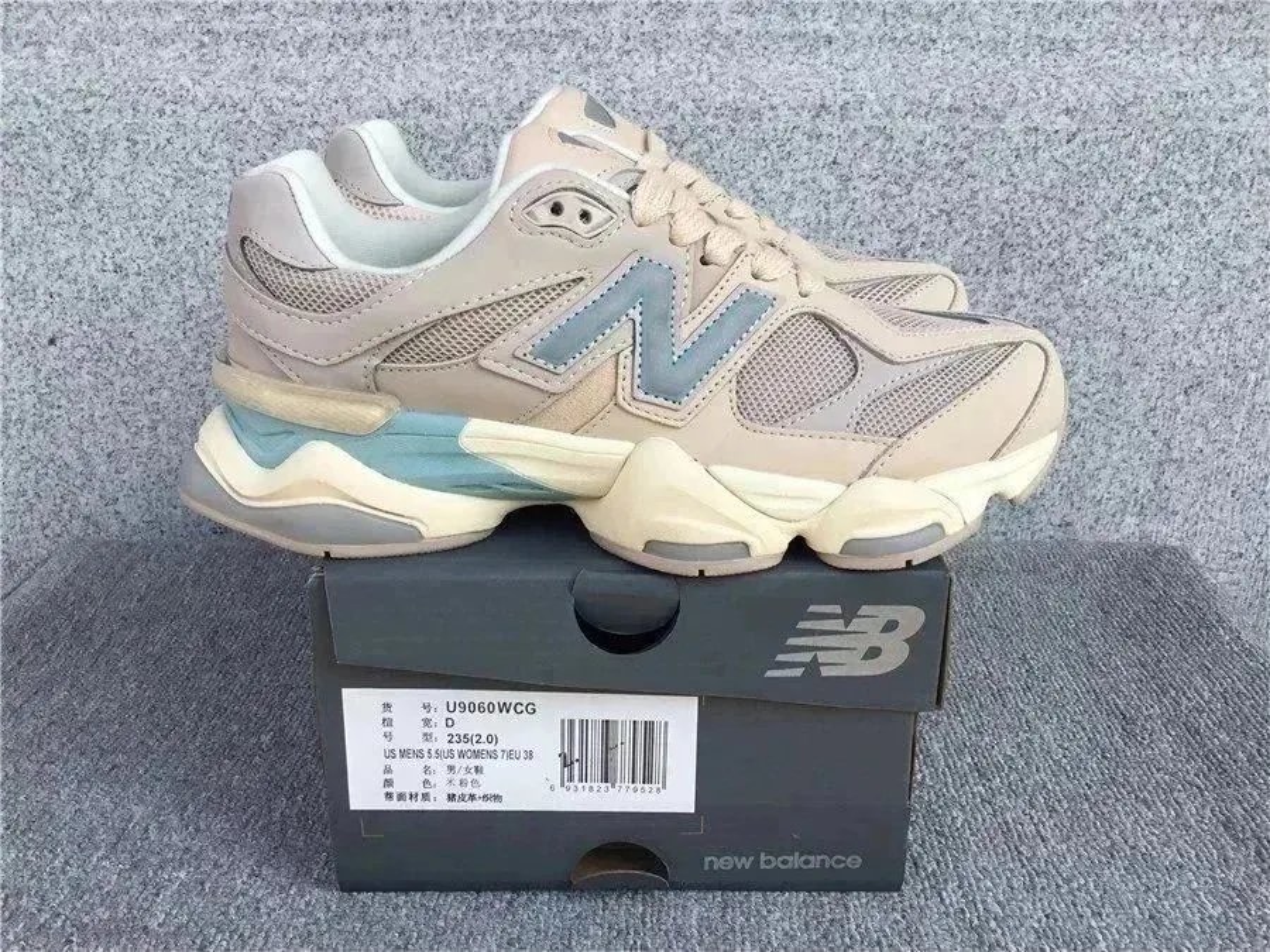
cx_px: 635
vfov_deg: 45.4
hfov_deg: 58.4
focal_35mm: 31
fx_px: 1137
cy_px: 476
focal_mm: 3.3
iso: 25
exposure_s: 1/403
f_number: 2.4
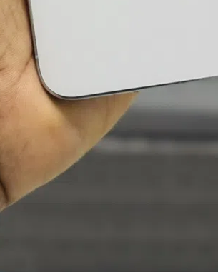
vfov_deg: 11.3
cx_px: 118
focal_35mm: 168
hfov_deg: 9.2
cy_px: -56
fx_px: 1354
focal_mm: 6.76
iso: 64
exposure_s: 1/269
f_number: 1.78
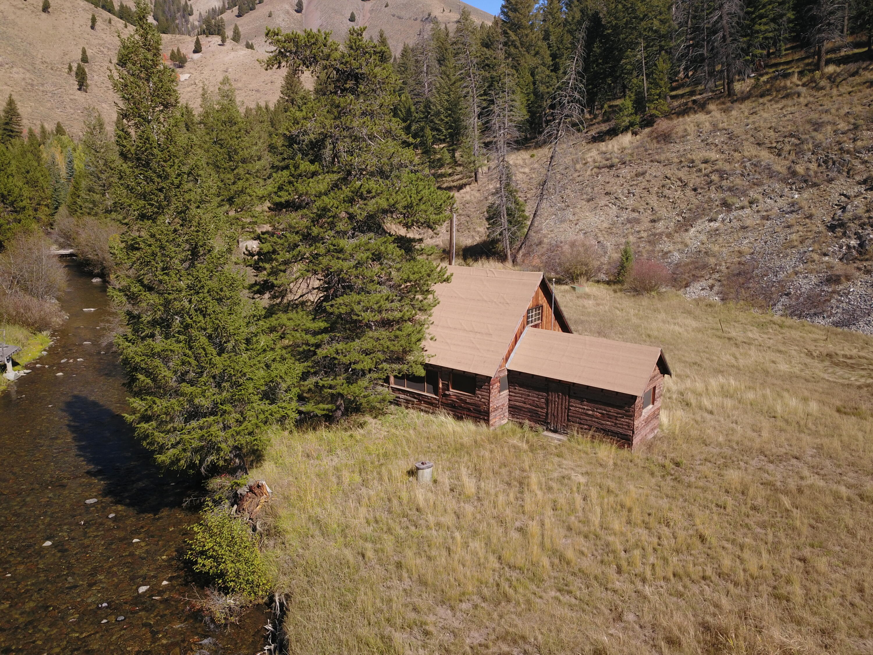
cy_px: 328
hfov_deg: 67.3
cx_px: 436
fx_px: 656
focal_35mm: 26
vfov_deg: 53.1
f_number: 2.2
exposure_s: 1/312
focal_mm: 4.73
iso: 100
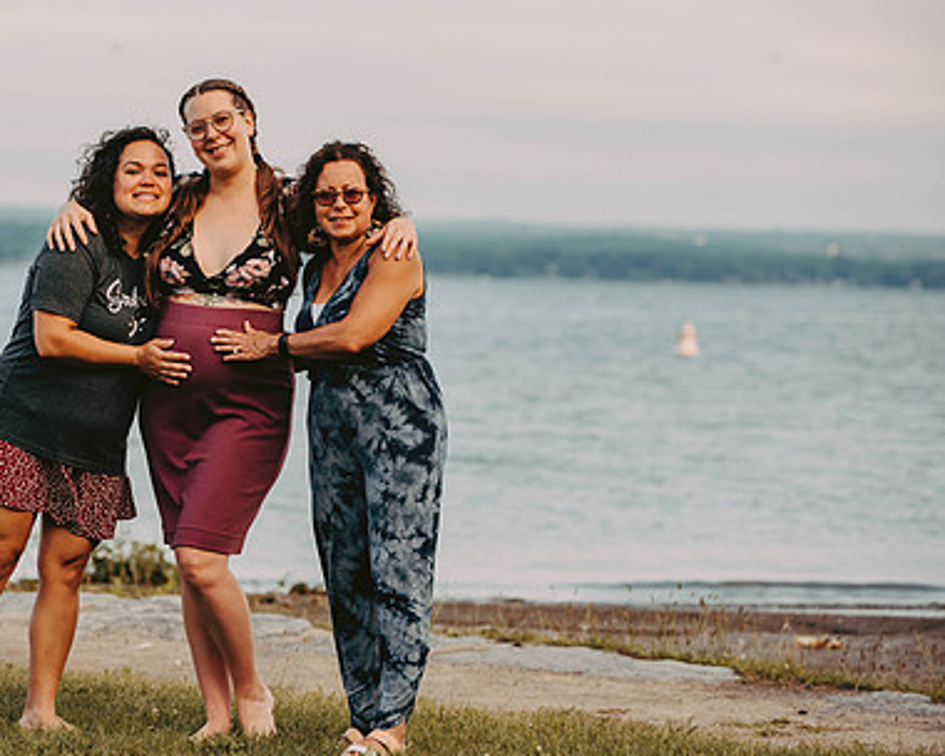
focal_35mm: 166
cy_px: 330
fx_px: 4643
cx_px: 229
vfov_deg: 9.3
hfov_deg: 11.6
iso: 250
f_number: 3.5
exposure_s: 1/640
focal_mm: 116
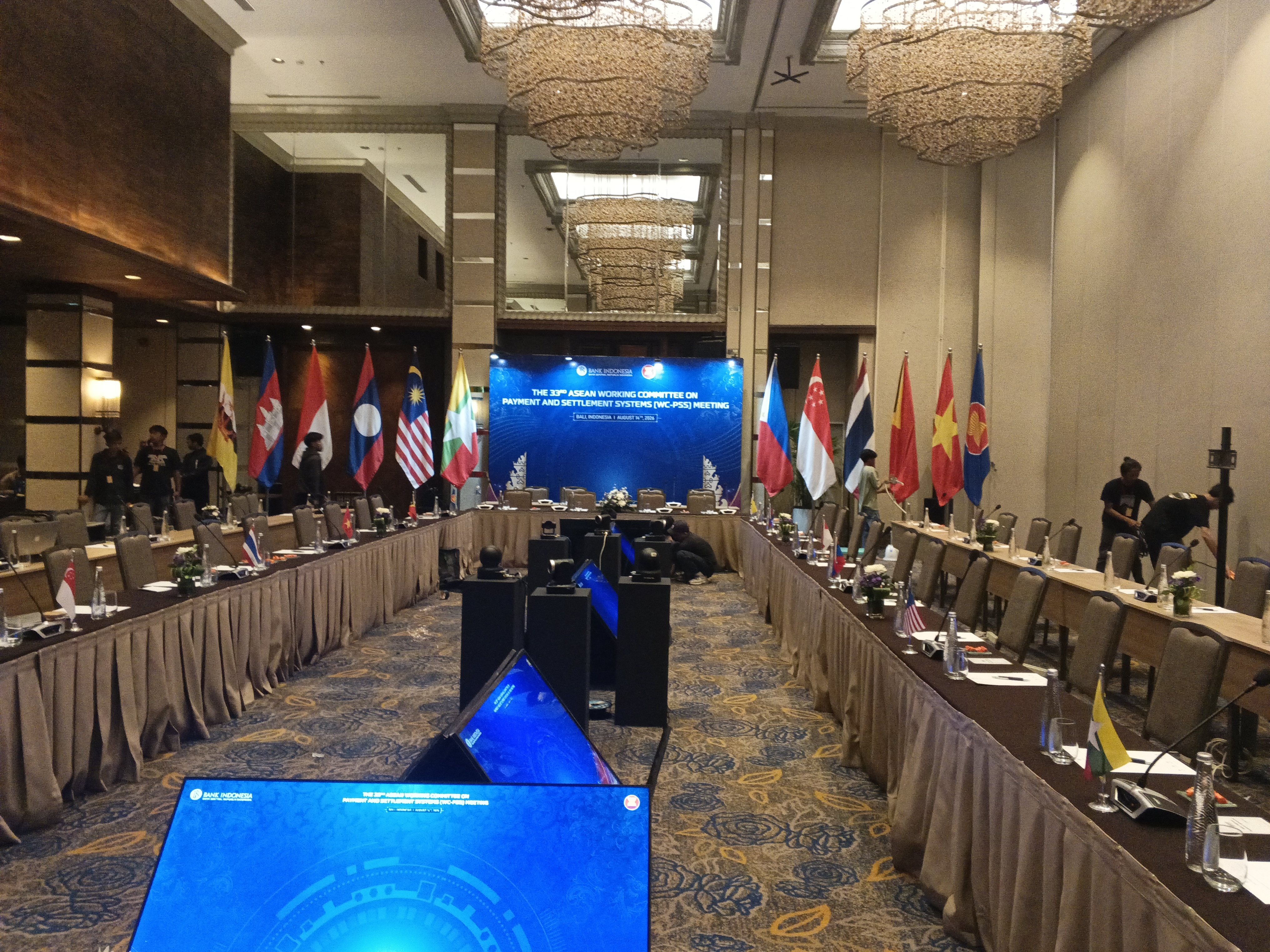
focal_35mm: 23
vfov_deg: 58.9
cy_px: 476
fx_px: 844
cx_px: 635
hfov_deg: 73.9
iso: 1848
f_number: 1.6
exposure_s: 1/50
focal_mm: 4.11
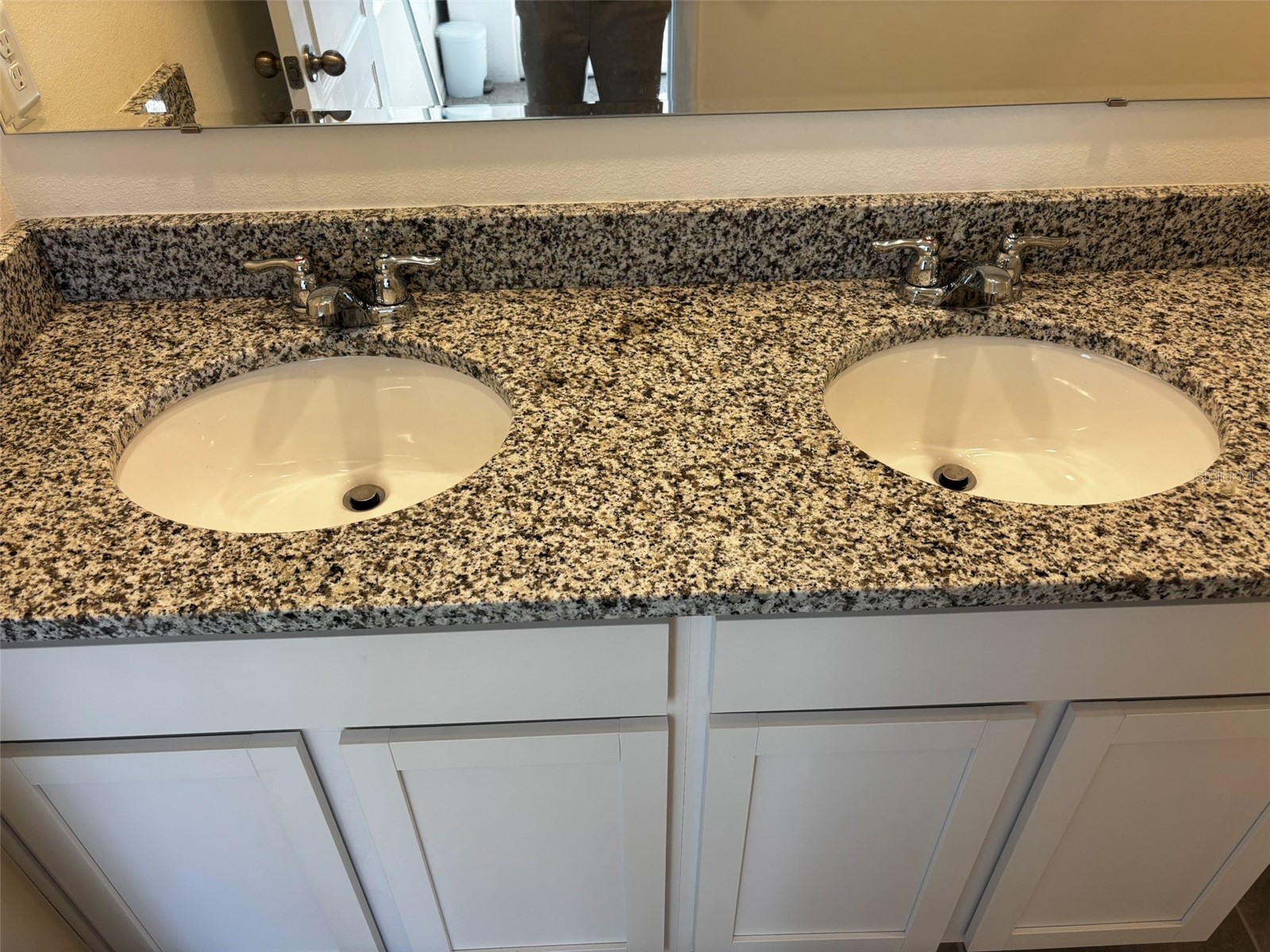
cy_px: 476
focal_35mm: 26
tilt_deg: -40.4
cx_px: 635
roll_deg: -0.3
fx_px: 954
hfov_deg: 67.3
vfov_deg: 53.1
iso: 64
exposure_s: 1/120
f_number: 1.6
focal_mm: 5.96
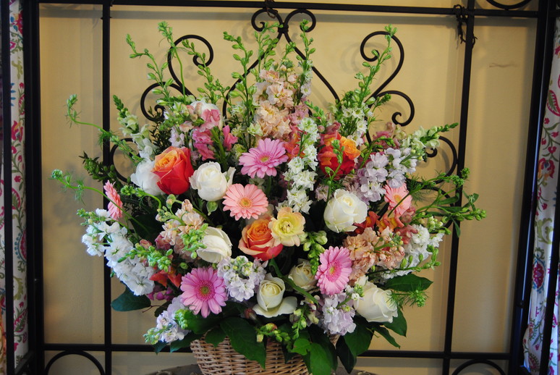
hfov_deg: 38.8
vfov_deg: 26.6
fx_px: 794
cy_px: 188
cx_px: 280
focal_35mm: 51
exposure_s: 1/30
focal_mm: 34
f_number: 4.5
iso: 400
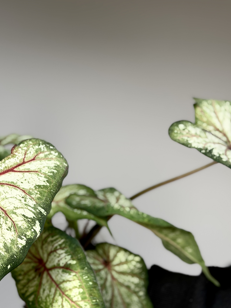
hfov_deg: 18.1
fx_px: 721
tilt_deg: +0.2
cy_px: 171
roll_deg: -0.4
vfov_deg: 24.1
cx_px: 49
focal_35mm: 81
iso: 80
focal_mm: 6.76
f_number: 1.78
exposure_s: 1/121
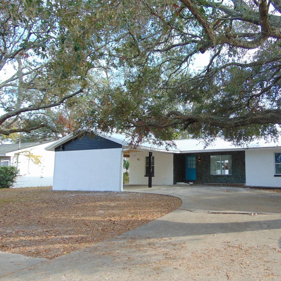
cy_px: 143
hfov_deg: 52.9
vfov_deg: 54.0
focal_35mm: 30
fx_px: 276
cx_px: 189
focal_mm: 4.5
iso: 80
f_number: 3
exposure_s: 1/160
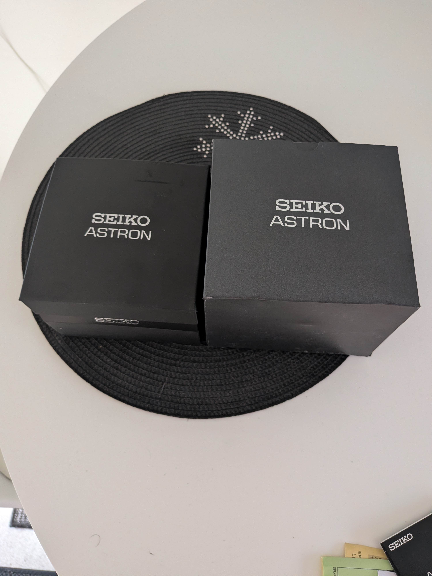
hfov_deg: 56.8
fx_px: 399
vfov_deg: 71.6
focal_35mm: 24
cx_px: 216
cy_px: 288
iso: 356
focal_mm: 4.53
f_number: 1.7
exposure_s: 1/25
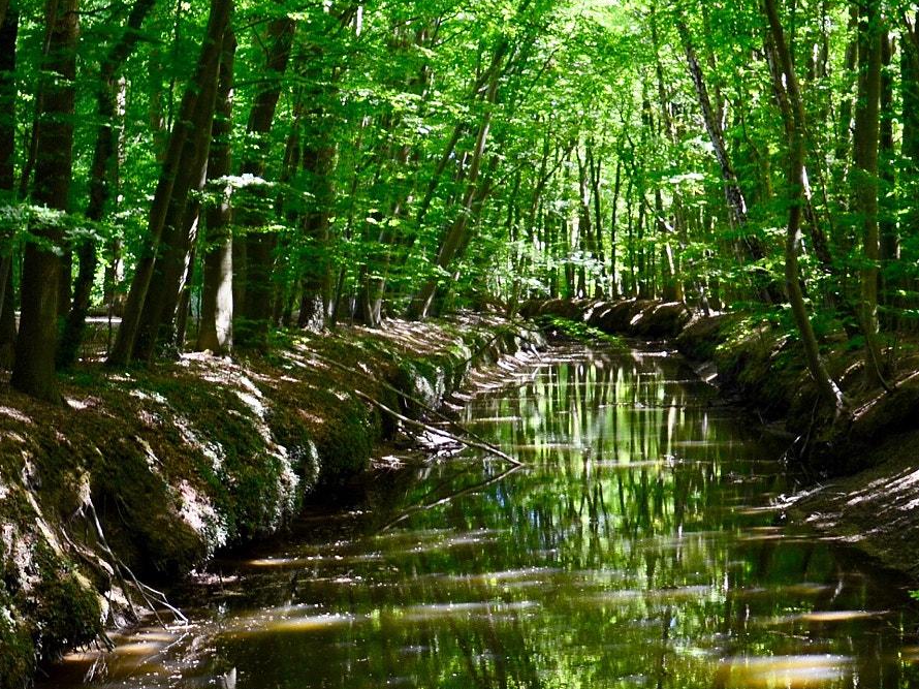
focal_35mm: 88
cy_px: 326
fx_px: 2336
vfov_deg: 16.8
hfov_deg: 22.2
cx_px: 588
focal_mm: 34
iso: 1400
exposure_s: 1/100
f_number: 4.2
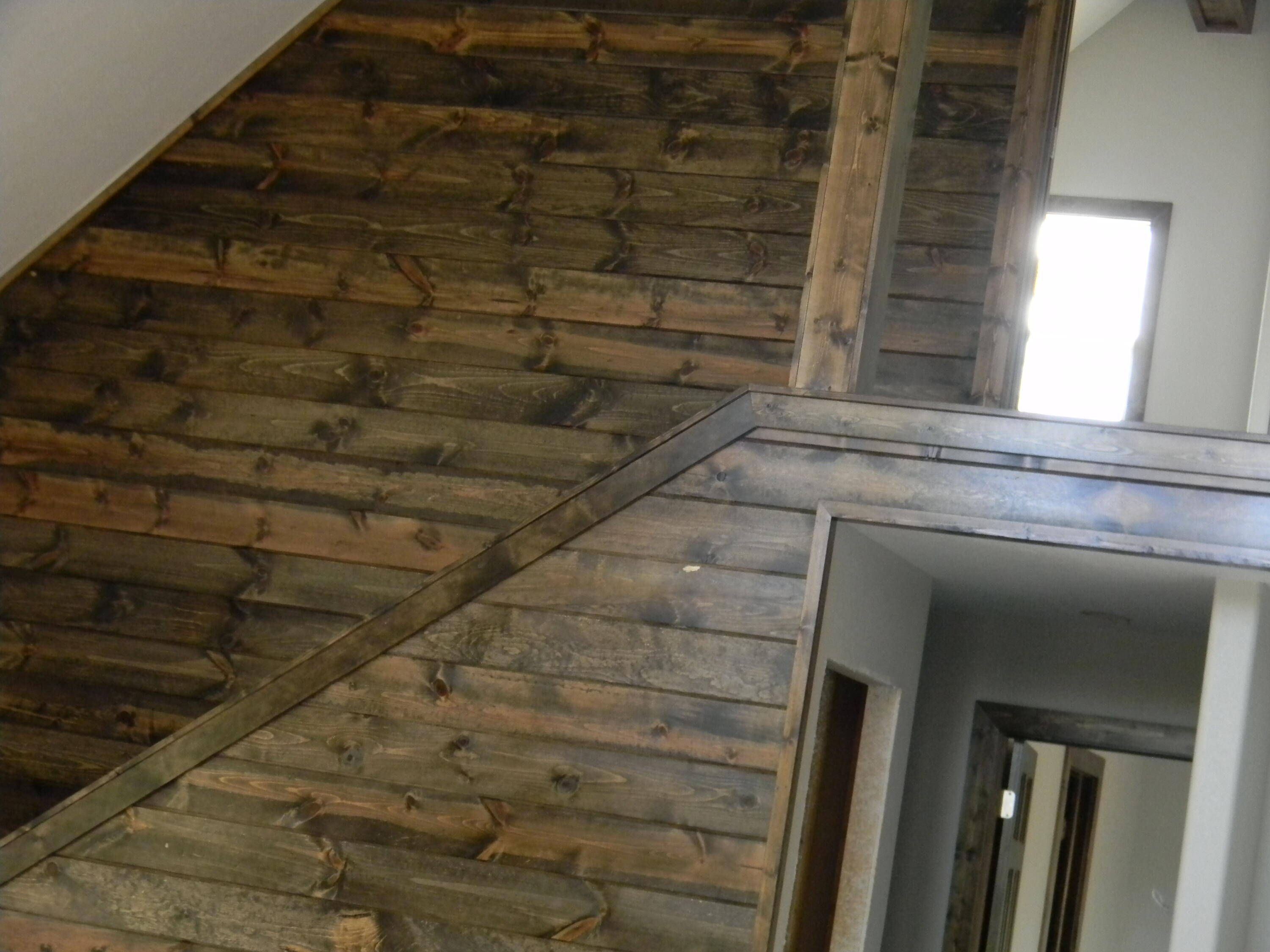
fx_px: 2458
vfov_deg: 21.9
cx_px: 635
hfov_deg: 29.0
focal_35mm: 67
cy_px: 476
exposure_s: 1/26.5
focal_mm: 12.2
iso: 400
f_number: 4.3
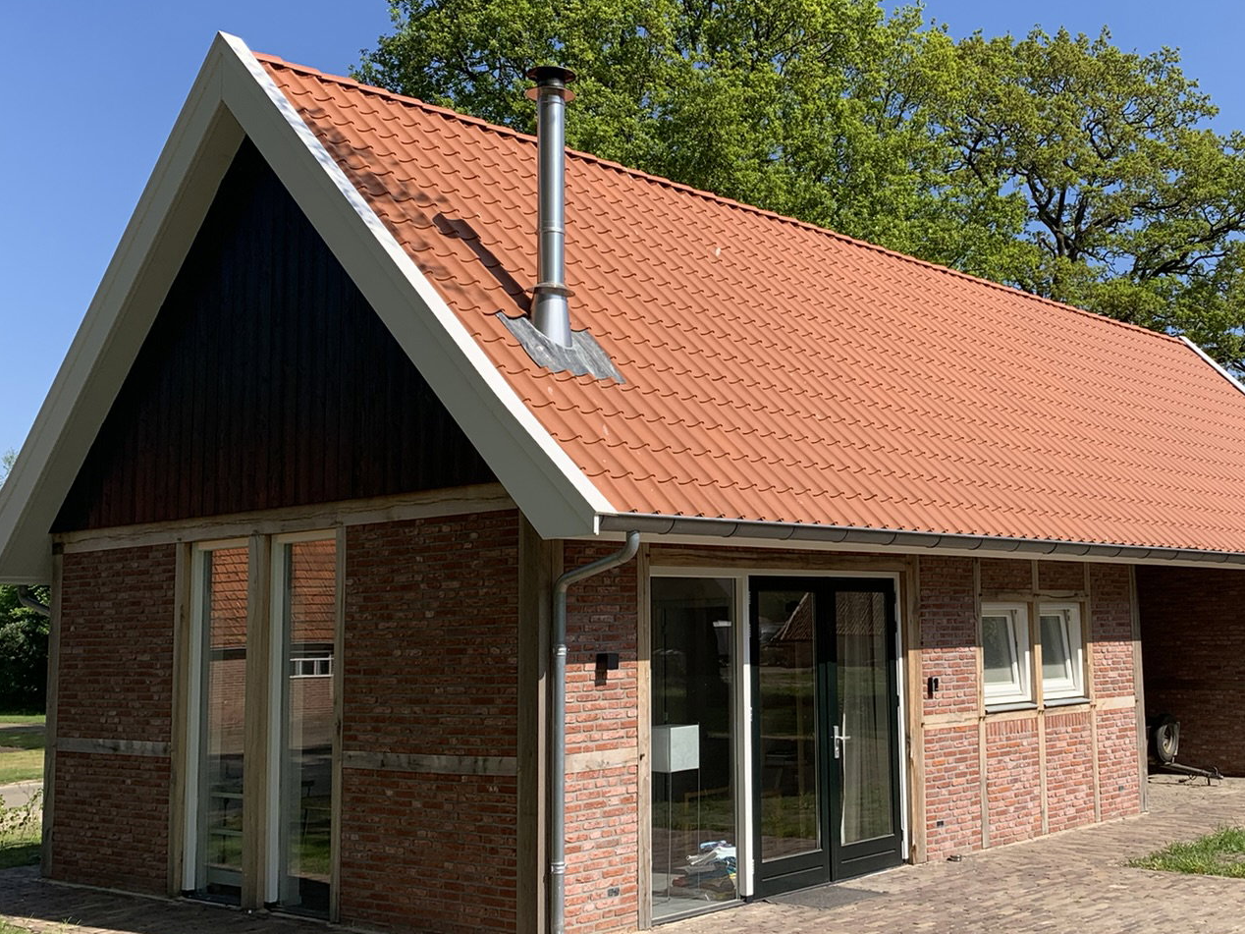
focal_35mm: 42
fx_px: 1511
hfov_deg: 44.2
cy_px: 455
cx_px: 815
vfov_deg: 34.3
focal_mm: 4.25
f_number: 1.8
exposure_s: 1/1779
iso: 25
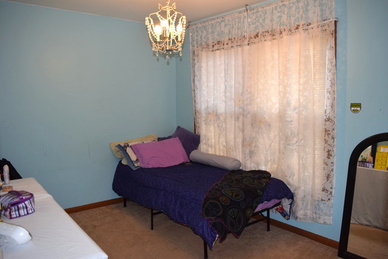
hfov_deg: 67.4
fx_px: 291
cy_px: 130
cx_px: 194
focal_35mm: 27
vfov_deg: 48.0
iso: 800
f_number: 5
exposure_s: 1/100
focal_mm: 18
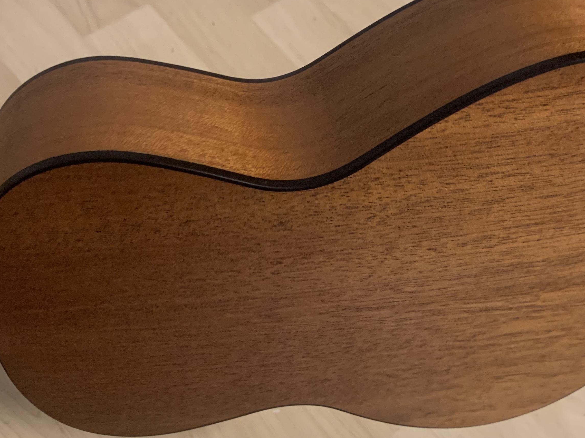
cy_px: 217
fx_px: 777
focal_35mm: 46
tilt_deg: -62.3
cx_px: 299
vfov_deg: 31.5
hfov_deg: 41.2
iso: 320
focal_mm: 4.25
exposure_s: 1/33
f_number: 1.8
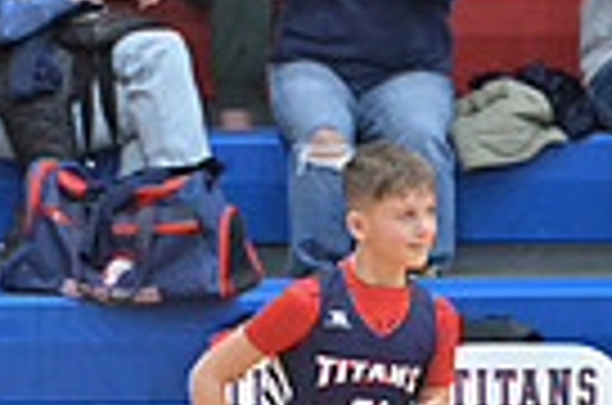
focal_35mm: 856
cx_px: 302
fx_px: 14518
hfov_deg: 2.4
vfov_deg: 1.6
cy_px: 454
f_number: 4.5
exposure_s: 1/400
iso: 3600
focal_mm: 200
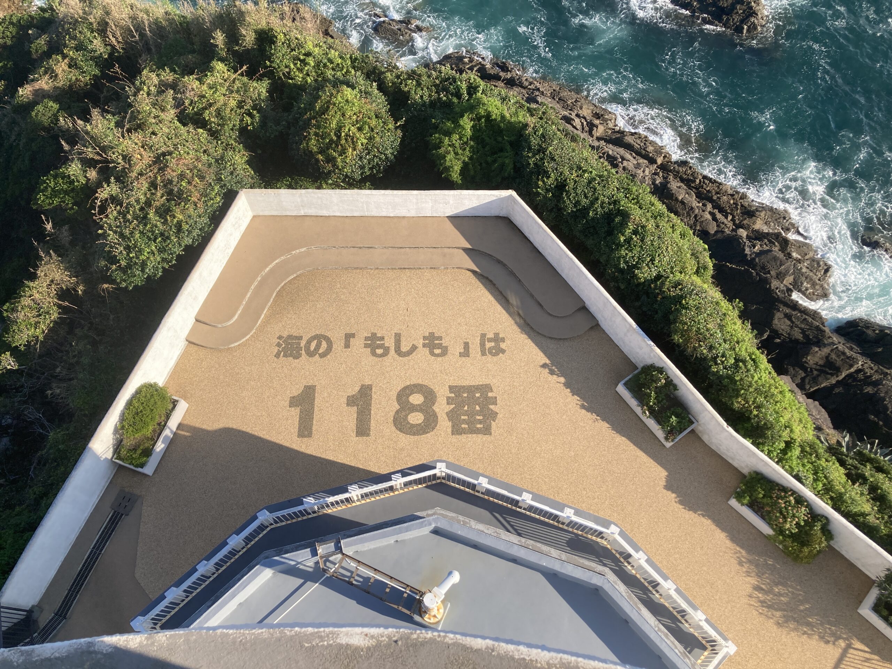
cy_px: 334
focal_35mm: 28
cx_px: 446
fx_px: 722
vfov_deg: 49.7
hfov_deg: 63.4
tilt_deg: -66.2
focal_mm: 3.99
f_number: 1.8
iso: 20
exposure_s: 1/1333
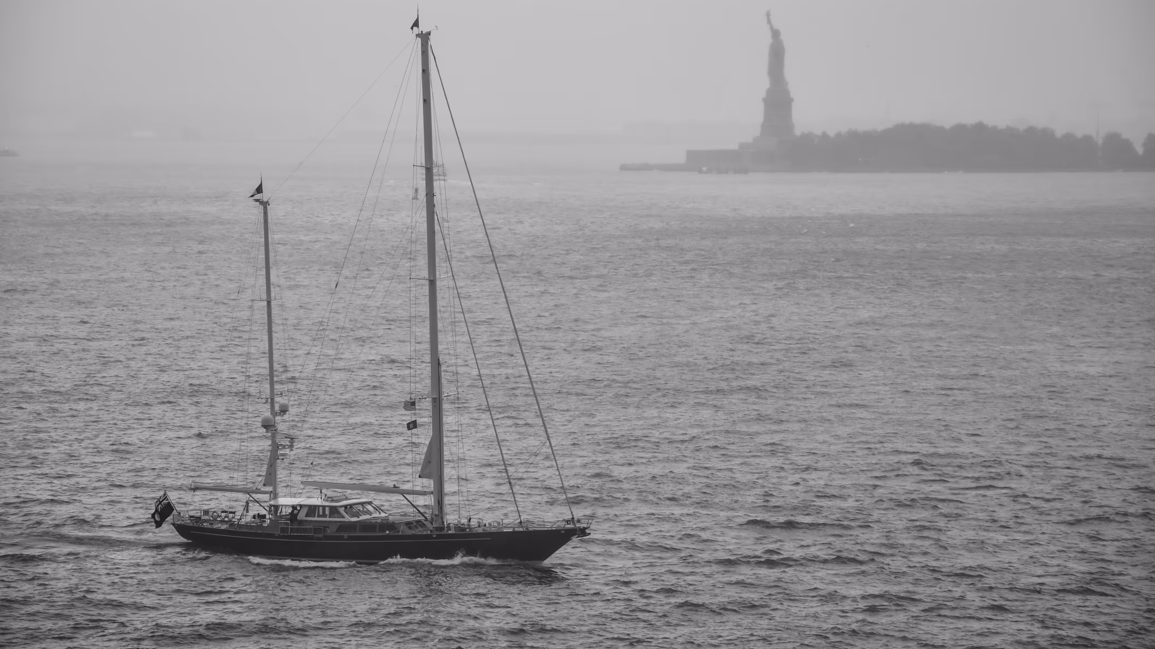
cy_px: 270
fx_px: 5069
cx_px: 575
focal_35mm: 166
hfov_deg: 13.0
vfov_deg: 7.3
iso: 200
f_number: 7.1
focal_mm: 105
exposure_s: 1/200
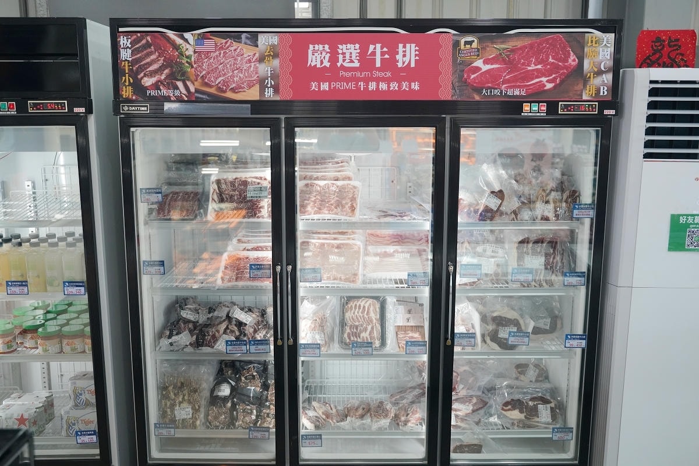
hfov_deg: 51.9
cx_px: 350
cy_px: 233
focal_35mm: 37
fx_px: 718
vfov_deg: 35.9
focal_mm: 37
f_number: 4
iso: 1250
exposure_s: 1/160
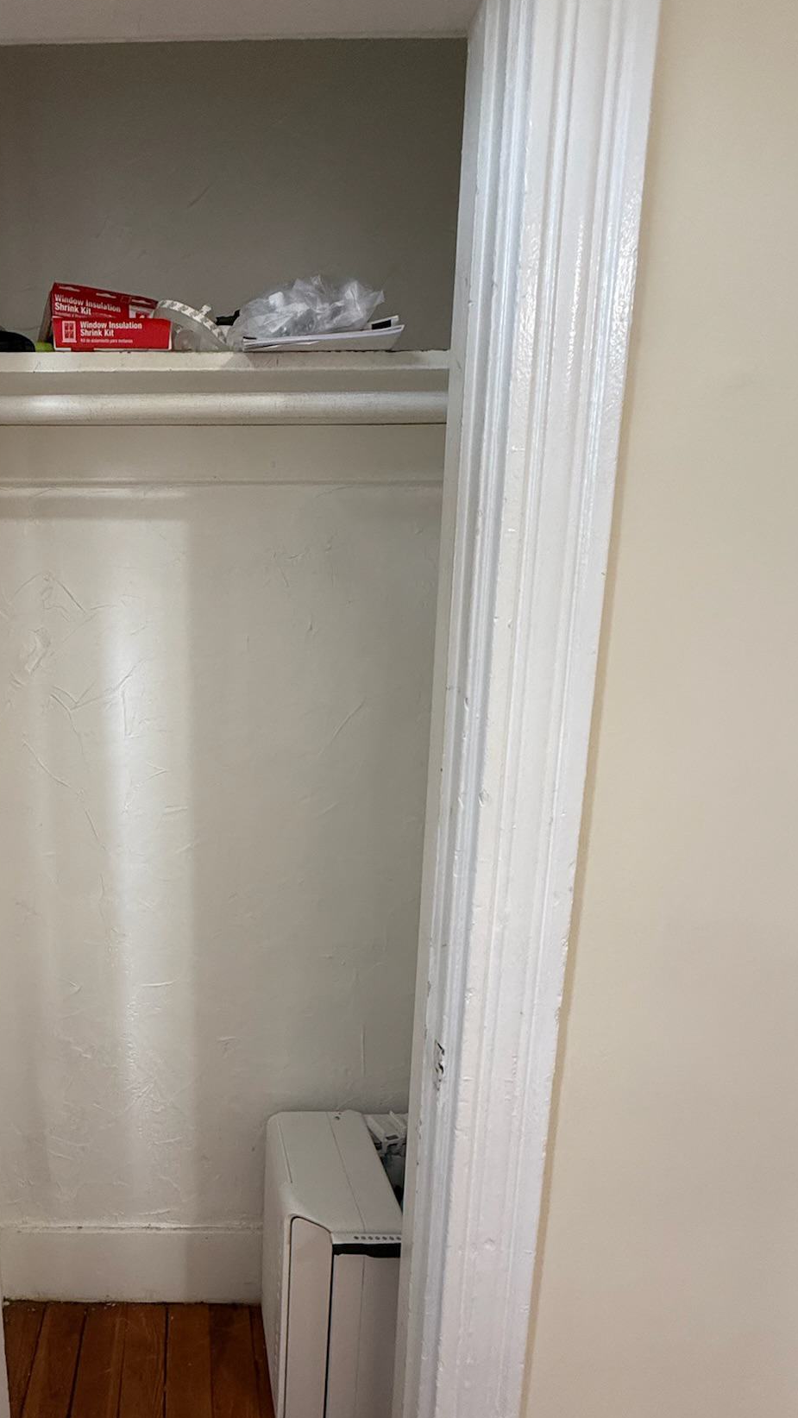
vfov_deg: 88.7
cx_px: 180
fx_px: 715
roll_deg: -0.2
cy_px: 829
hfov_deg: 55.0
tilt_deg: -9.7
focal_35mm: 19
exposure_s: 1/120
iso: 320
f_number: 2.2
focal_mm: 2.22
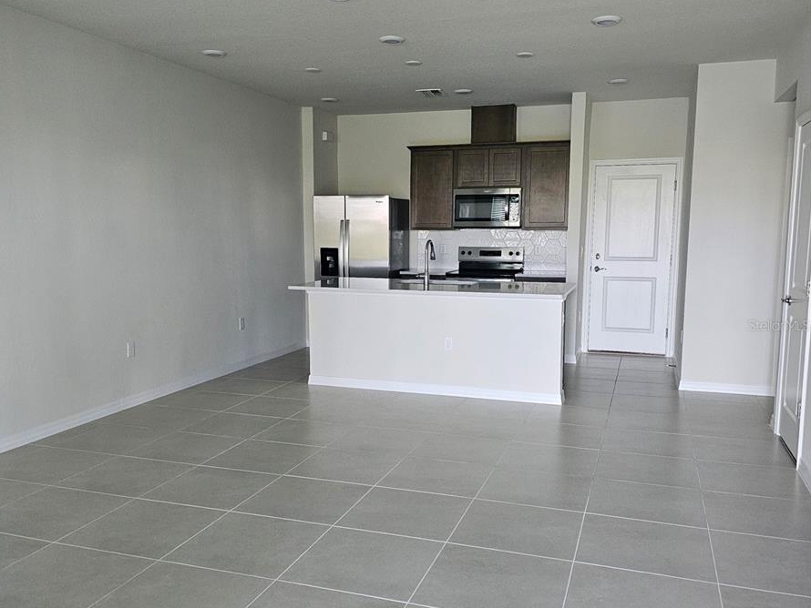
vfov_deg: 45.4
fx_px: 726
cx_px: 403
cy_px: 325
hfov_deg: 58.3
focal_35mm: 31
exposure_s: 1/240
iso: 800
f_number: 1.7
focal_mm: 6.3
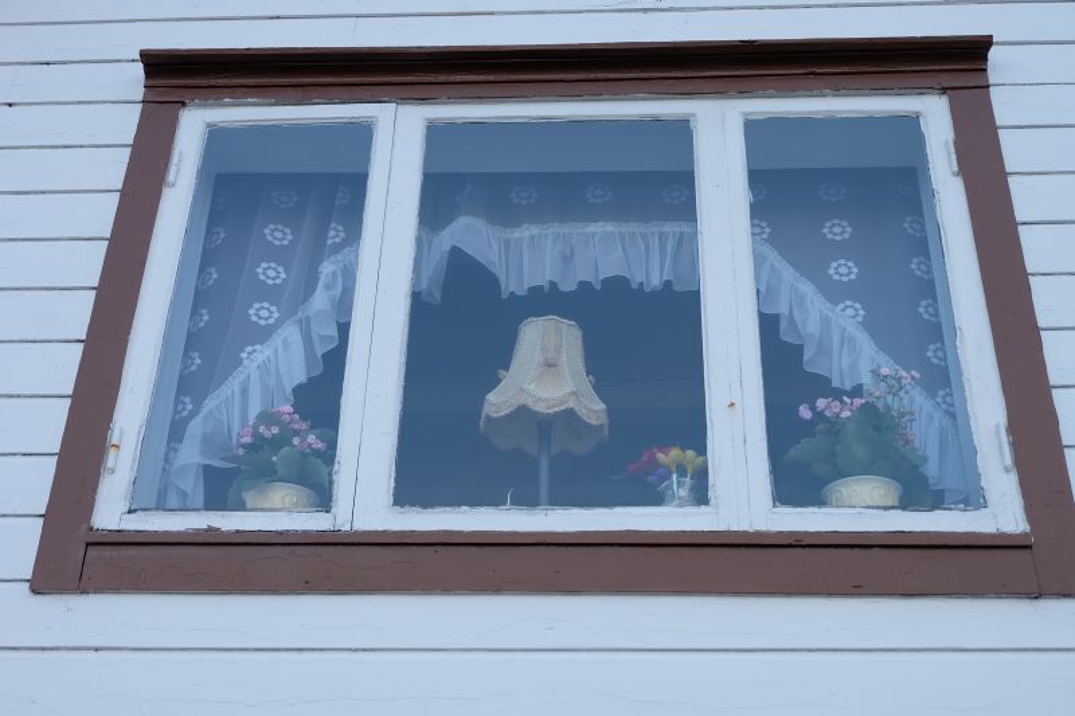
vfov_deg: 30.5
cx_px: 538
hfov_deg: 44.5
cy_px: 358
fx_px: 1314
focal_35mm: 44
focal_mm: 29.5
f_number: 5
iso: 200
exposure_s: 1/180
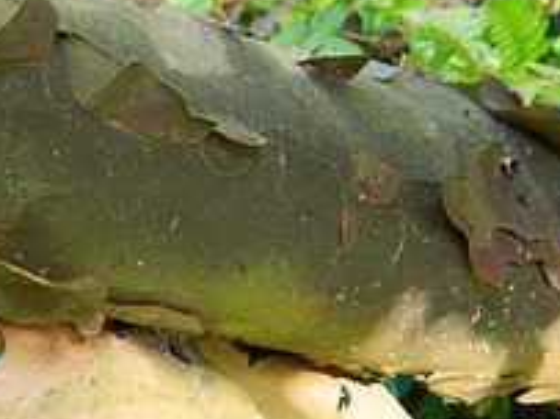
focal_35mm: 203
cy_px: 149
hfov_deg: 9.7
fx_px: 3282
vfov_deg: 7.3
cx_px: 226
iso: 220
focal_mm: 18.6
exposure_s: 1/60
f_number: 4.5
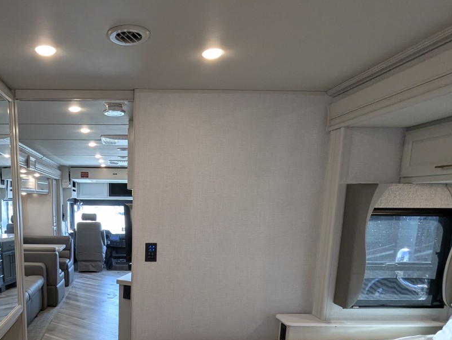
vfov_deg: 47.3
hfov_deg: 60.7
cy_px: 269
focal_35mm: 28
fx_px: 366
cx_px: 126
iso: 185
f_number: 2.2
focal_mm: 2.35
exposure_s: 1/127
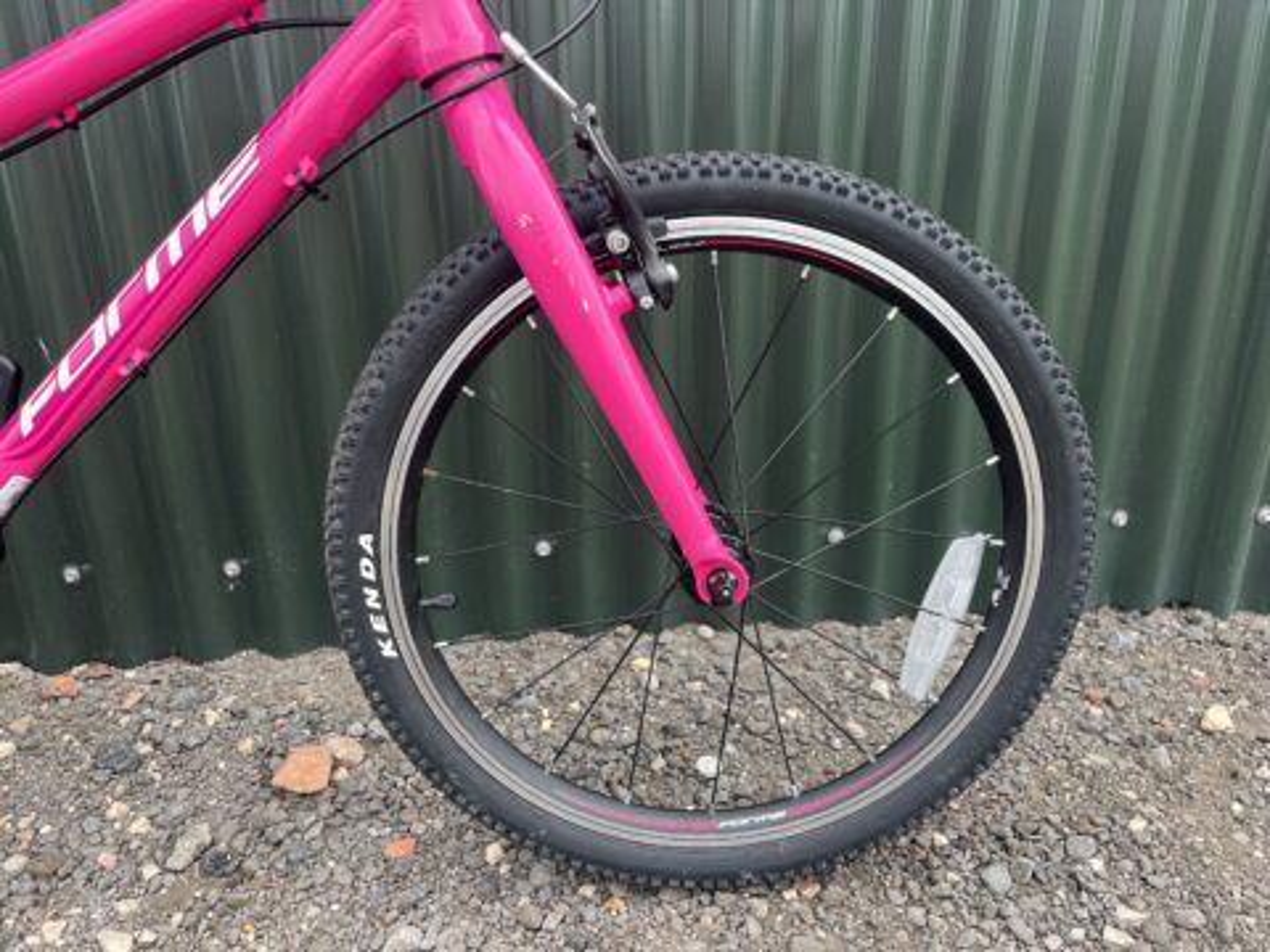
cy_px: 476
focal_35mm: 26
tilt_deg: -20.0
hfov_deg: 67.3
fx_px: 954
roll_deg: +3.7
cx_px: 635
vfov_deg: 53.1
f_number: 1.6
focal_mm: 5.1
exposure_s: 1/440
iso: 50
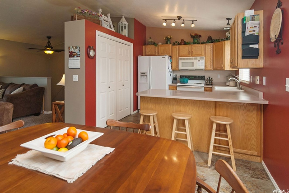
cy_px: 96
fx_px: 145
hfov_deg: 89.9
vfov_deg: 67.5
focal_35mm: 18
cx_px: 144
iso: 200
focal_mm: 12
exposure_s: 1/80
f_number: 5
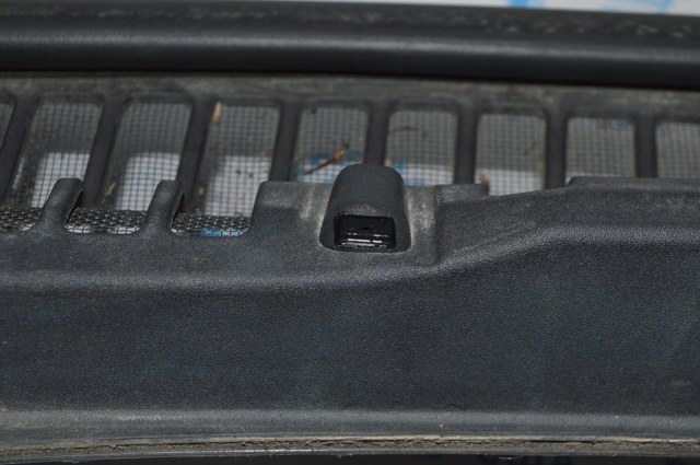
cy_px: 232
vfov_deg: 16.5
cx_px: 350
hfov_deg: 24.6
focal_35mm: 82
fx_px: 1602
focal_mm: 55
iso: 100
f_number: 8
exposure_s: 1/60
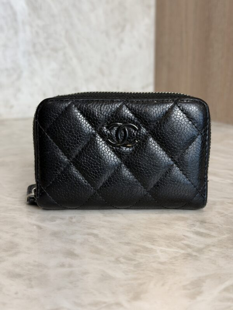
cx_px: 116
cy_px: 155
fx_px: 431
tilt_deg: -13.8
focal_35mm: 48
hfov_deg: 30.3
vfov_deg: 39.7
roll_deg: -0.1
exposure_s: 1/120
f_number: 1.78
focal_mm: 6.76
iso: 100
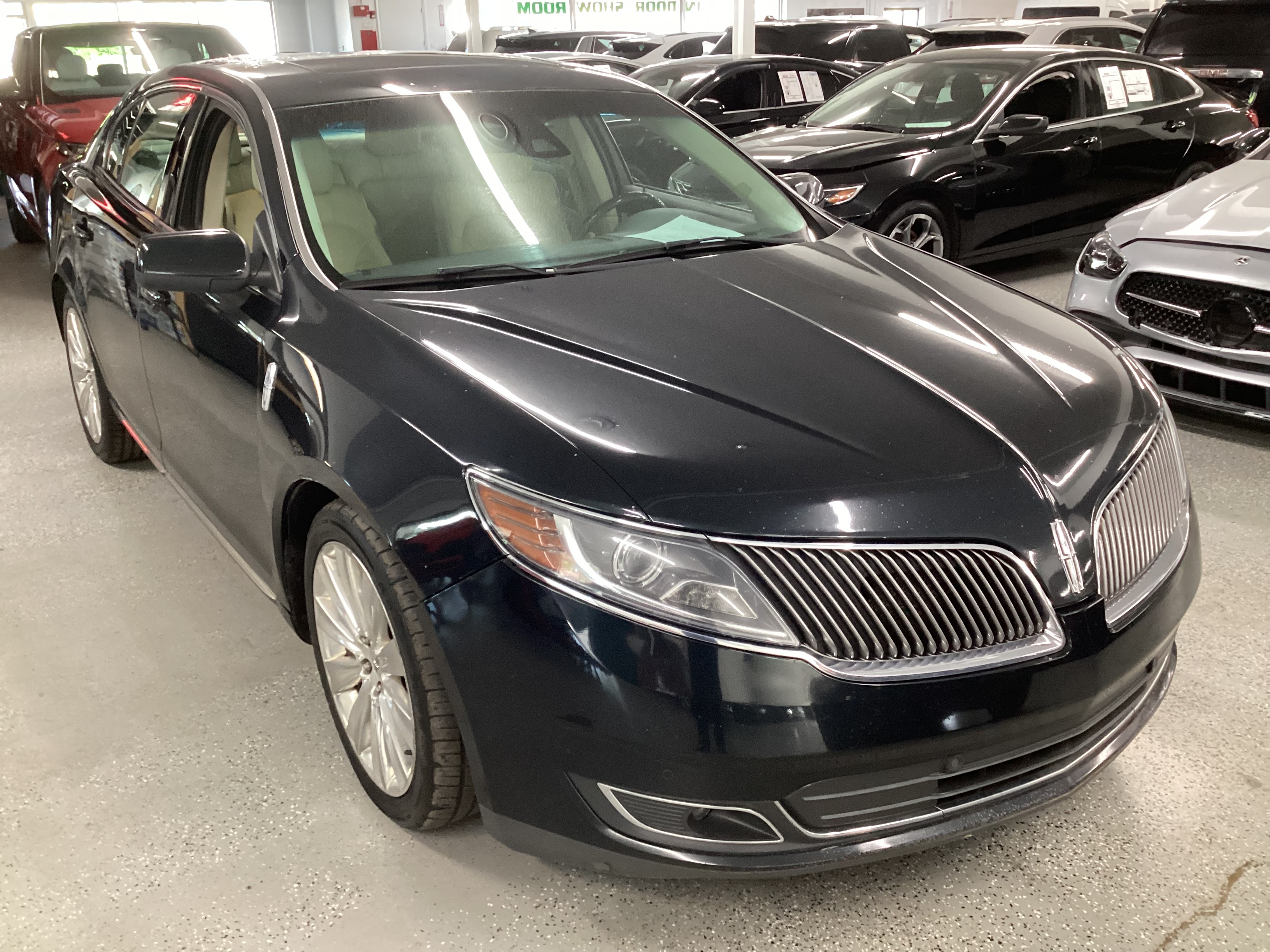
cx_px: 635
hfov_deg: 58.4
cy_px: 476
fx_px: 1137
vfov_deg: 45.4
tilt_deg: -22.4
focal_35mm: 31
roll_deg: +1.6
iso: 320
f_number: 2.4
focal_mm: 3.3
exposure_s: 1/50
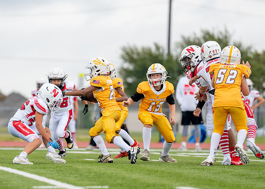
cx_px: 106
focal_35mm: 322
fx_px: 2426
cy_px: 96
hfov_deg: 6.3
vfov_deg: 4.5
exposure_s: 1/2000
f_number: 2.8
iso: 500
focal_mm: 200
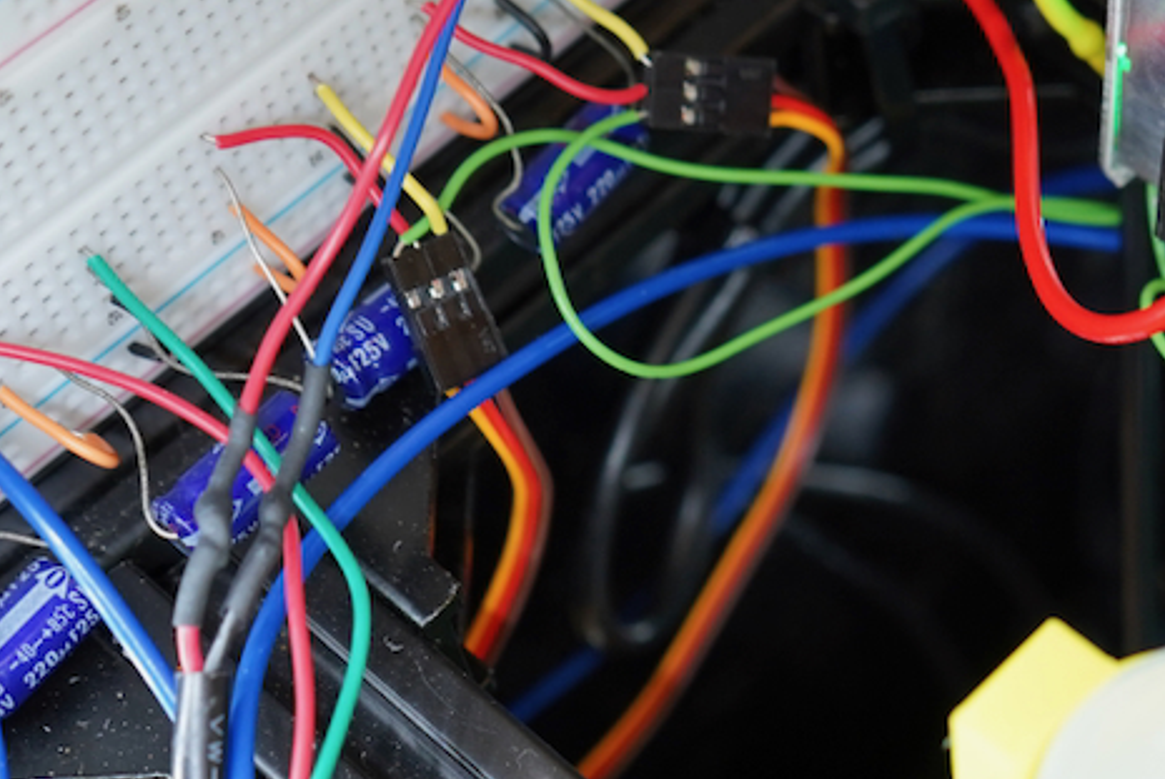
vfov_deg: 17.8
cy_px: 418
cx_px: 1062
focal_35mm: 77
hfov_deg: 25.4
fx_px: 2494
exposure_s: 1/60
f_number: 4
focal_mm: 28
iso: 800
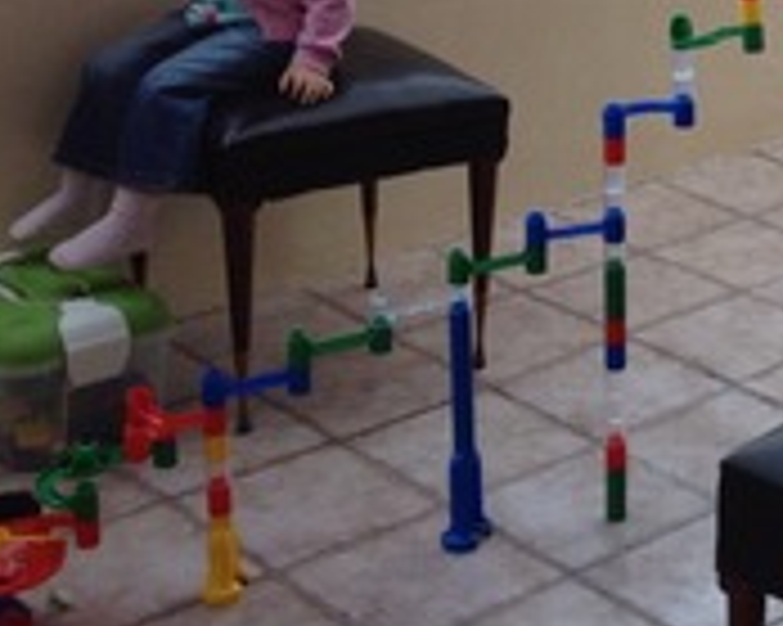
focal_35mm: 98
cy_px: 7
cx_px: 904
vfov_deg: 15.4
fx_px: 2270
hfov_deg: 18.7
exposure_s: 1/60
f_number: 2.4
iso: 50
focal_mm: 4.28
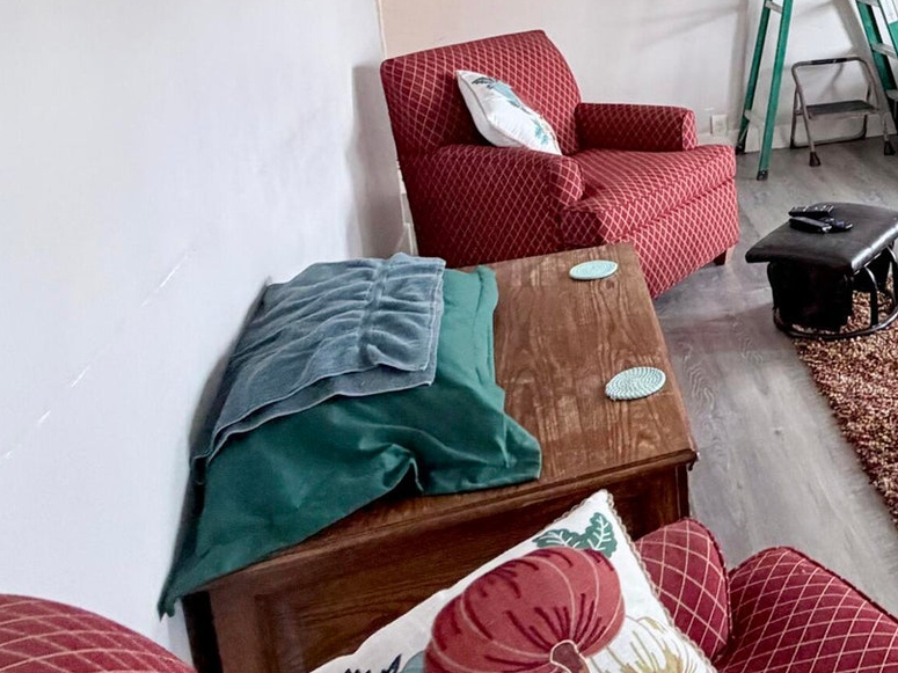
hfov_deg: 39.9
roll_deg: +0.9
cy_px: 59
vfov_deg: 36.1
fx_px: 960
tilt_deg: -10.1
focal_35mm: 37
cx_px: 1006
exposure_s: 1/60
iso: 250
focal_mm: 2.22
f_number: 2.2
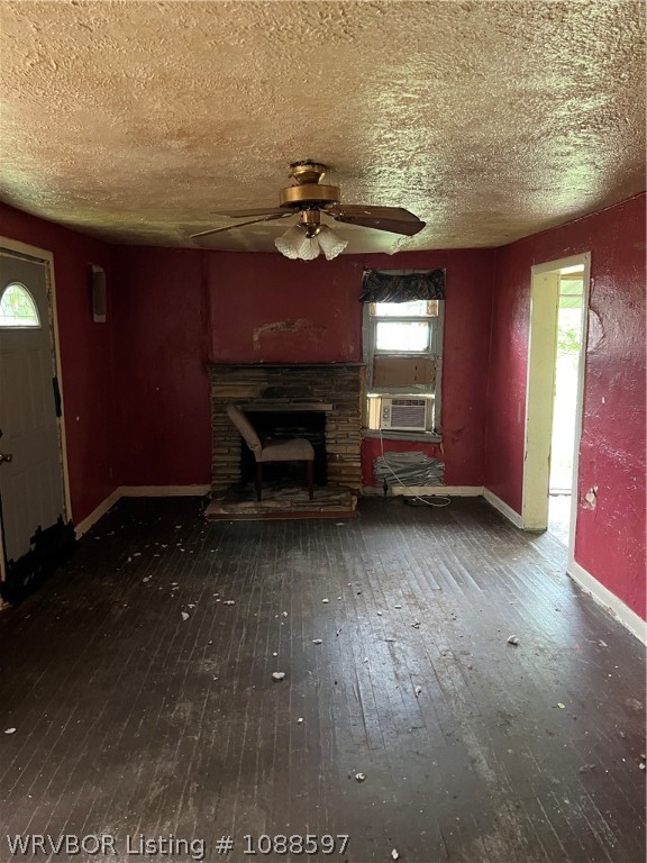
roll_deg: -0.3
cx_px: 324
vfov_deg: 67.3
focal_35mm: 26
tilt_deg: -5.8
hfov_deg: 53.1
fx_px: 648
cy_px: 432
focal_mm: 5.7
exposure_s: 1/40
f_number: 1.5
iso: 640
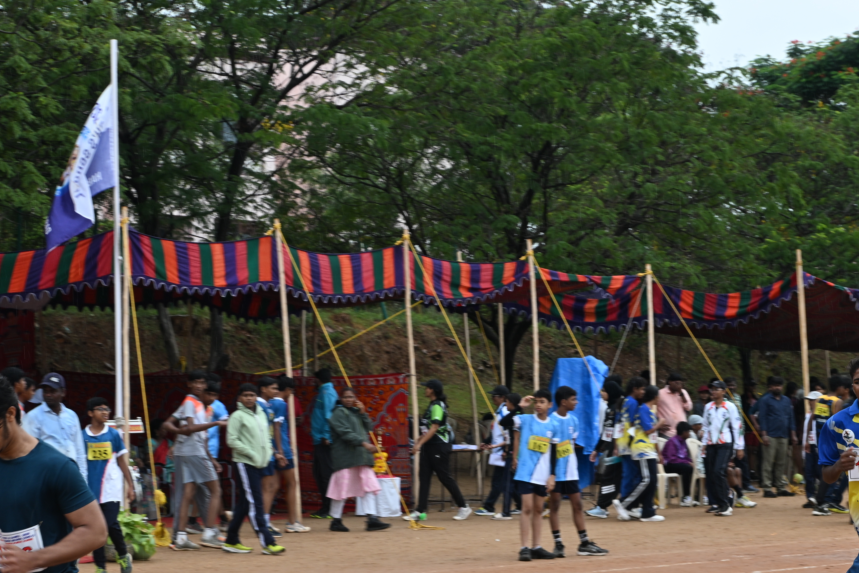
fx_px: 1746
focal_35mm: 73
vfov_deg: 18.5
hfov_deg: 27.5
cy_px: 433
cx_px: 569
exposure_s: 1/125
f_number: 5.6
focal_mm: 30.5
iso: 100
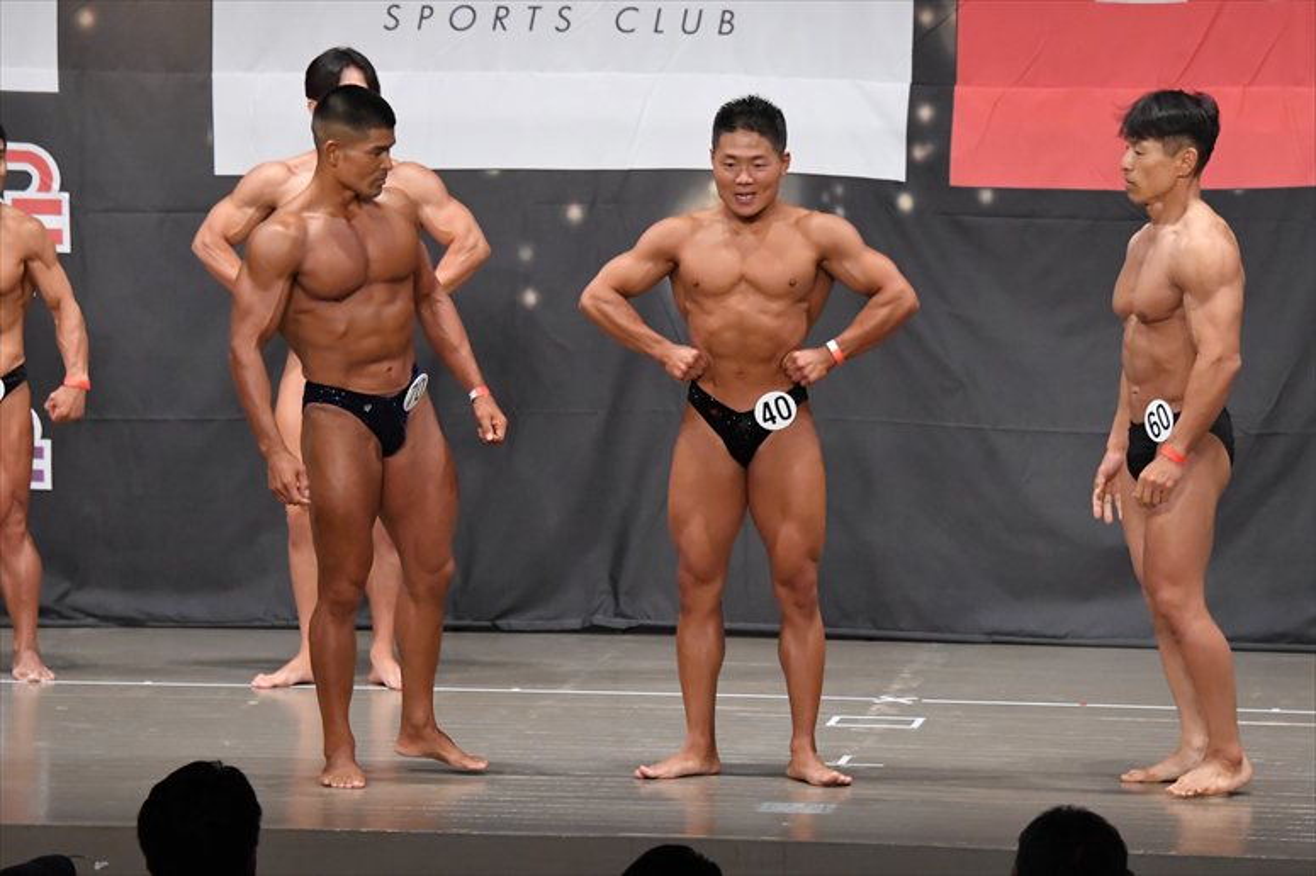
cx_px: 658
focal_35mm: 187
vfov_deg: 7.3
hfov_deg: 11.0
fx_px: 6833
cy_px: 438
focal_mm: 125
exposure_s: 1/400
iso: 6400
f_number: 5.6
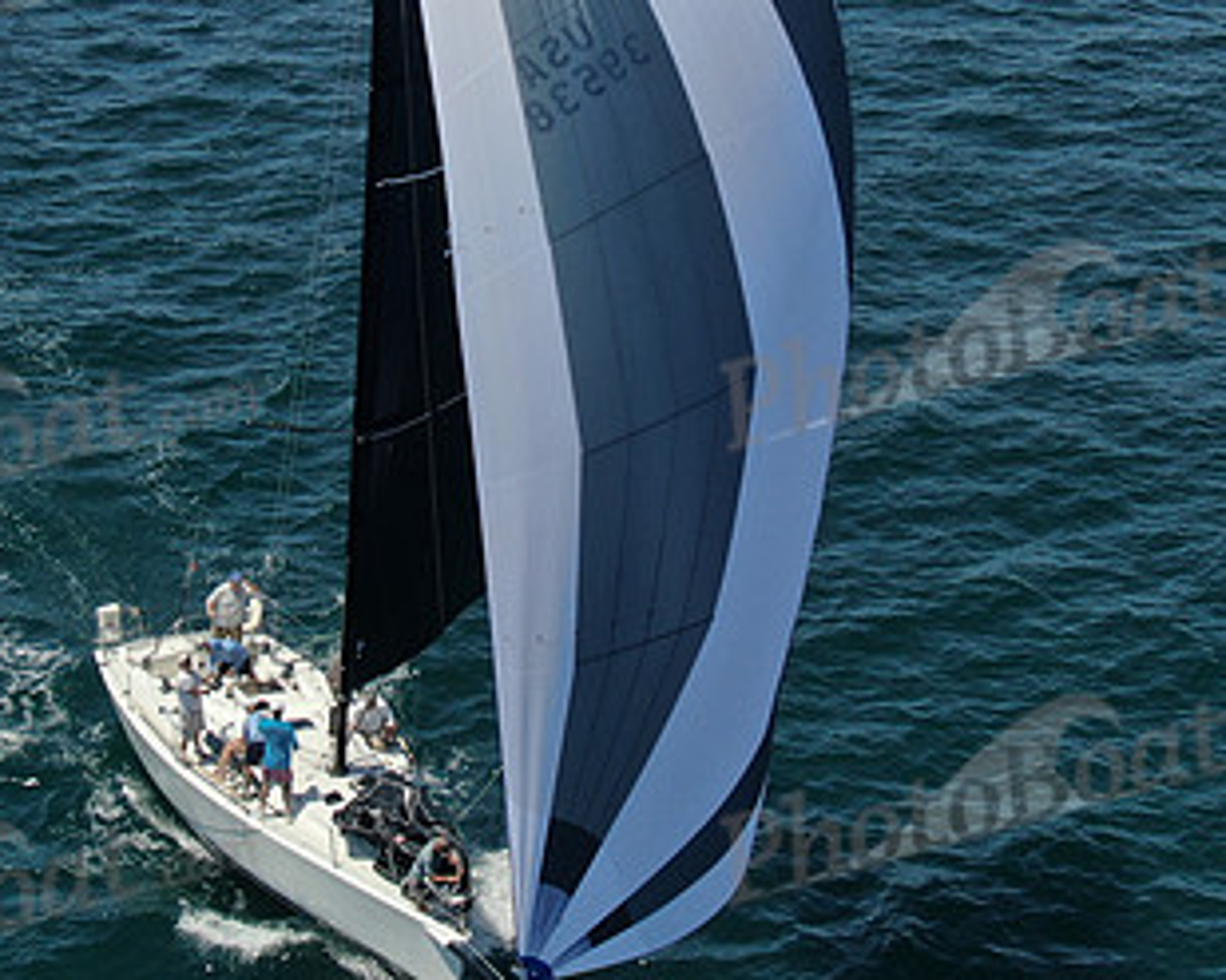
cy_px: 165
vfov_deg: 17.3
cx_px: 492
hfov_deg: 21.7
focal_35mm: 88
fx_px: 3192
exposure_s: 1/1000
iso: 100
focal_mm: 8.6
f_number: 3.8
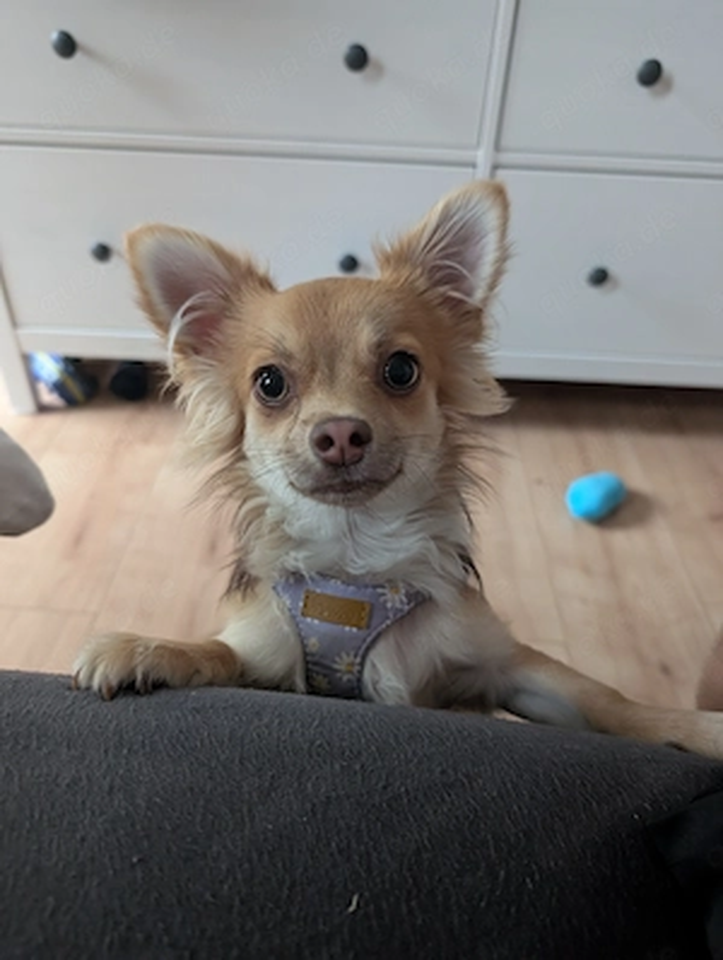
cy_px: 480
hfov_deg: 57.0
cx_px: 362
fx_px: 666
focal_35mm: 24
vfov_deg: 71.5
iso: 1644
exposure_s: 1/58
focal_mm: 6.9
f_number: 1.68
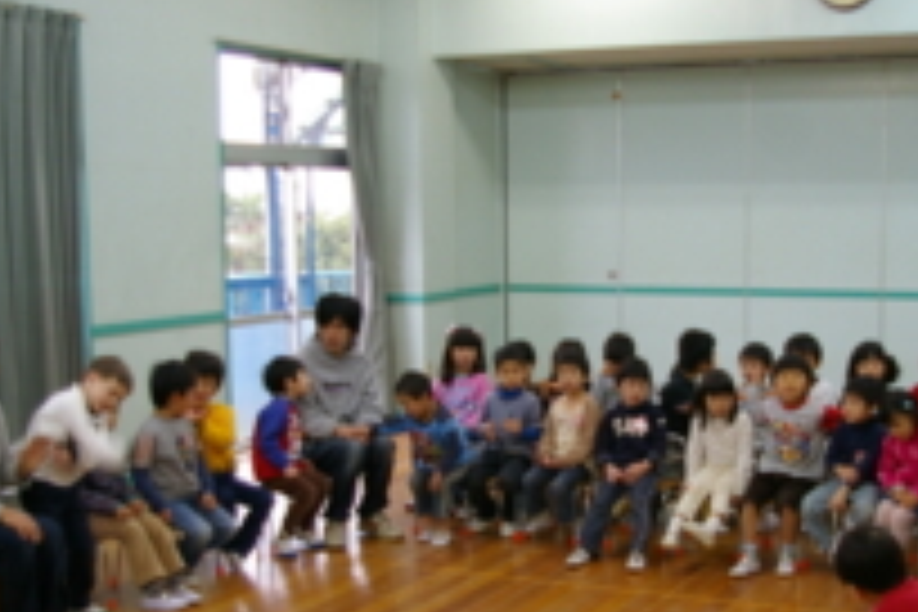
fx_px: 1351
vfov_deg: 25.5
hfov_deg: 37.4
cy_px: 353
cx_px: 558
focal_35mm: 53
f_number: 3.5
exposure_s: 1/30
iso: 400
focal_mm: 18
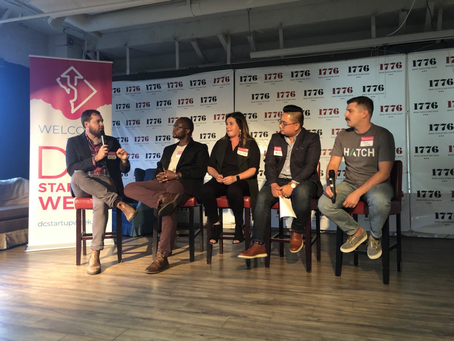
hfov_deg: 63.4
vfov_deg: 49.7
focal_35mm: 28
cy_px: 170
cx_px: 227
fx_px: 367
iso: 100
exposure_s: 1/9
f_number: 1.8
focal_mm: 4
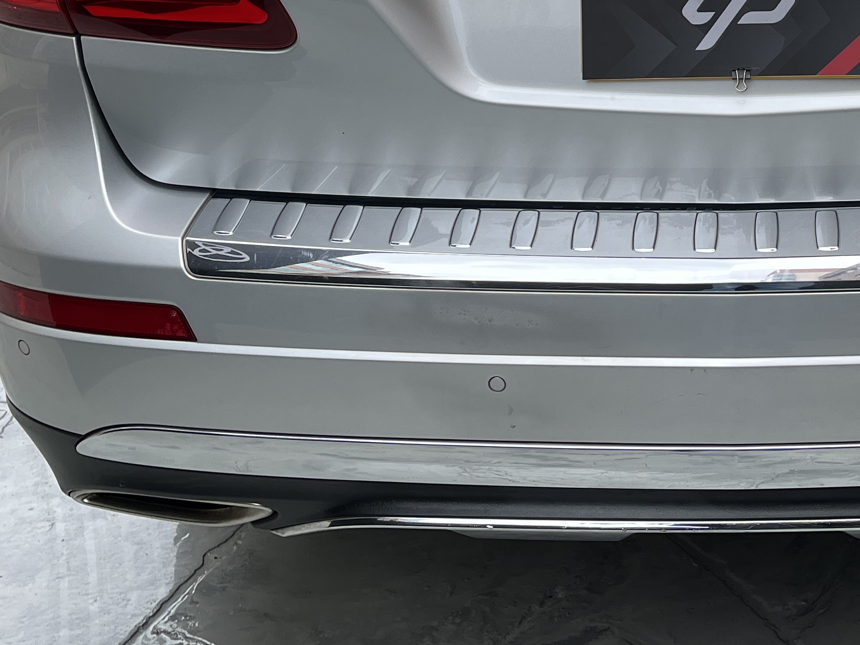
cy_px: -86
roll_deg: -0.9
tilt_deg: -16.1
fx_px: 1565
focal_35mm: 63
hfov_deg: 29.5
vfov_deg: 21.9
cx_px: 772
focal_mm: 5.1
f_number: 1.6
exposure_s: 1/1252
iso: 50
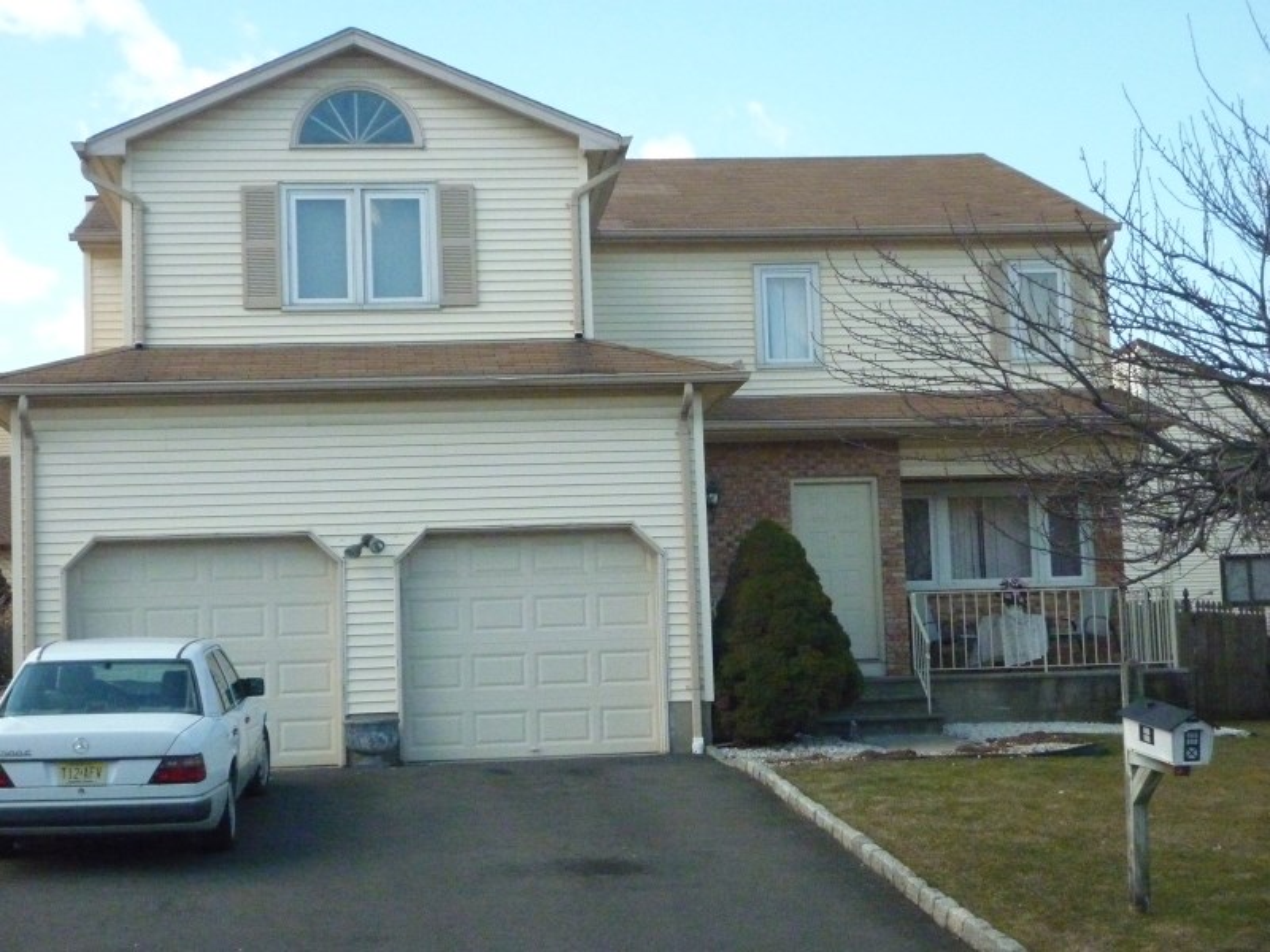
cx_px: 635
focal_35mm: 60
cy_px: 476
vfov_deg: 24.4
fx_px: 2201
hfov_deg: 32.2
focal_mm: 9.9
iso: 1000
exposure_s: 1/500
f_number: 10
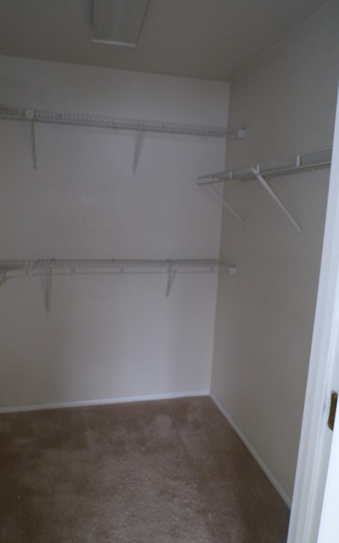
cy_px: 277
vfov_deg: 70.4
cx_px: 165
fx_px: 384
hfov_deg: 47.6
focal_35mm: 26
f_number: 3
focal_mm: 4.3
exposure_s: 1/17
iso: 200
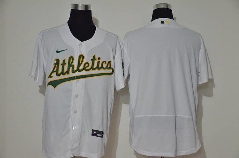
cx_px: 120
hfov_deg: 27.0
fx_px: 497
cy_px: 79
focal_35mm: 75
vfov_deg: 18.1
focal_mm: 50
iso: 4000
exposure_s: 1/60
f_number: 4.8
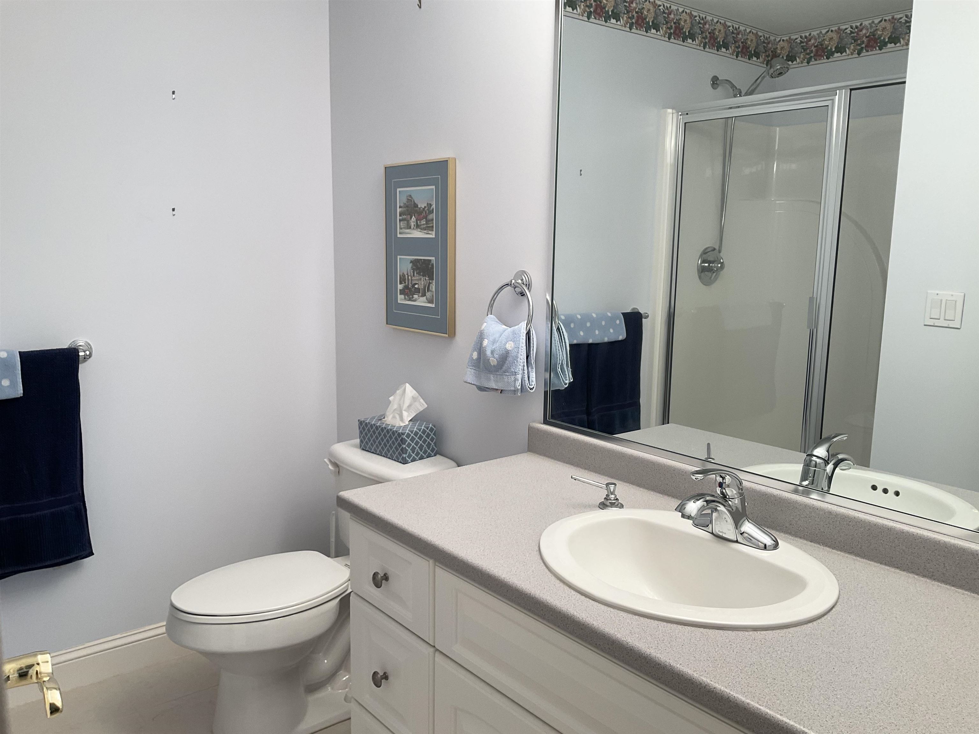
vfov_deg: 48.2
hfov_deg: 61.7
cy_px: 367
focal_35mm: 29
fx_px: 820
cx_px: 490
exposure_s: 1/60
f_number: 1.8
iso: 50
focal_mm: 3
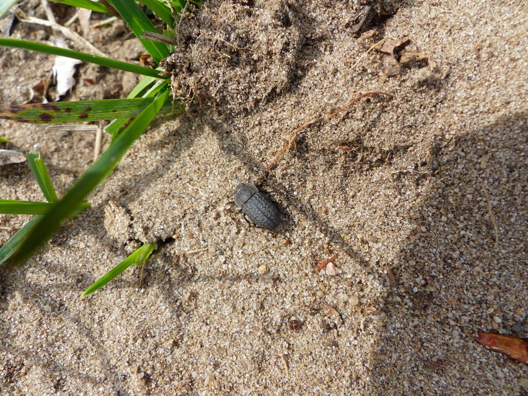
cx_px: 264
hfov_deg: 69.4
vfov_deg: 54.9
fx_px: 381
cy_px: 198
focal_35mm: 25
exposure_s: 1/320
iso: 100
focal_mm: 4.5
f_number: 4
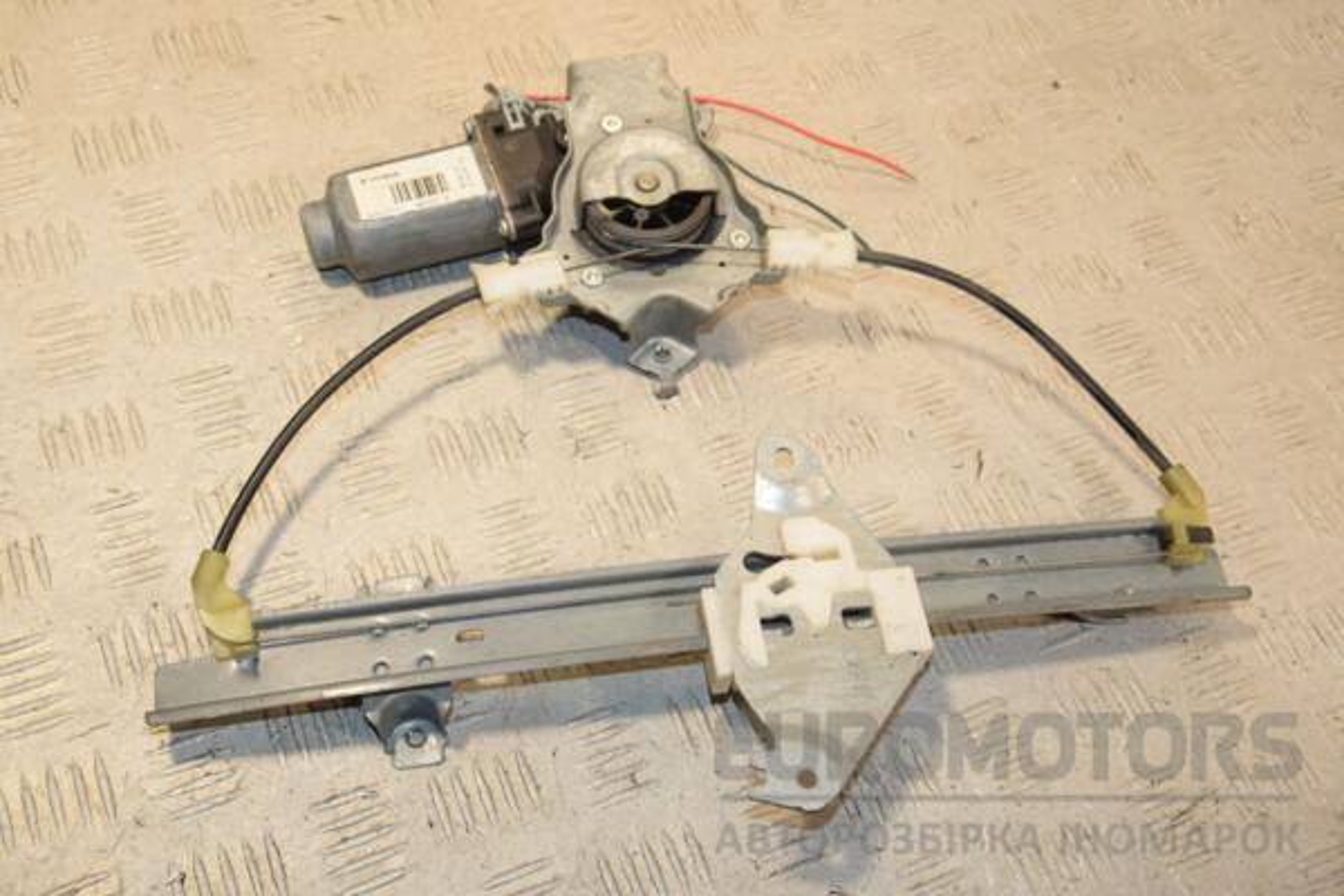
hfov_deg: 43.6
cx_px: 672
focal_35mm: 45
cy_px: 448
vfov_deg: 29.9
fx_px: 1680
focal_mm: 30
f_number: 8
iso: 800
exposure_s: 1/200
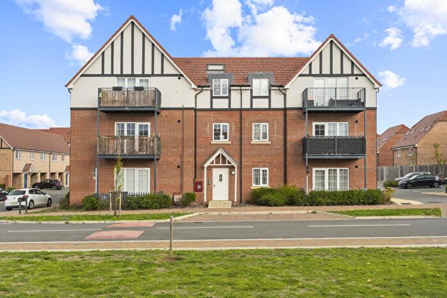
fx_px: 435
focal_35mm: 35
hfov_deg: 54.4
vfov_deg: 37.9
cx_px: 224
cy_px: 149
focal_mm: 35
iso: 320
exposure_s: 1/100
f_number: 7.1
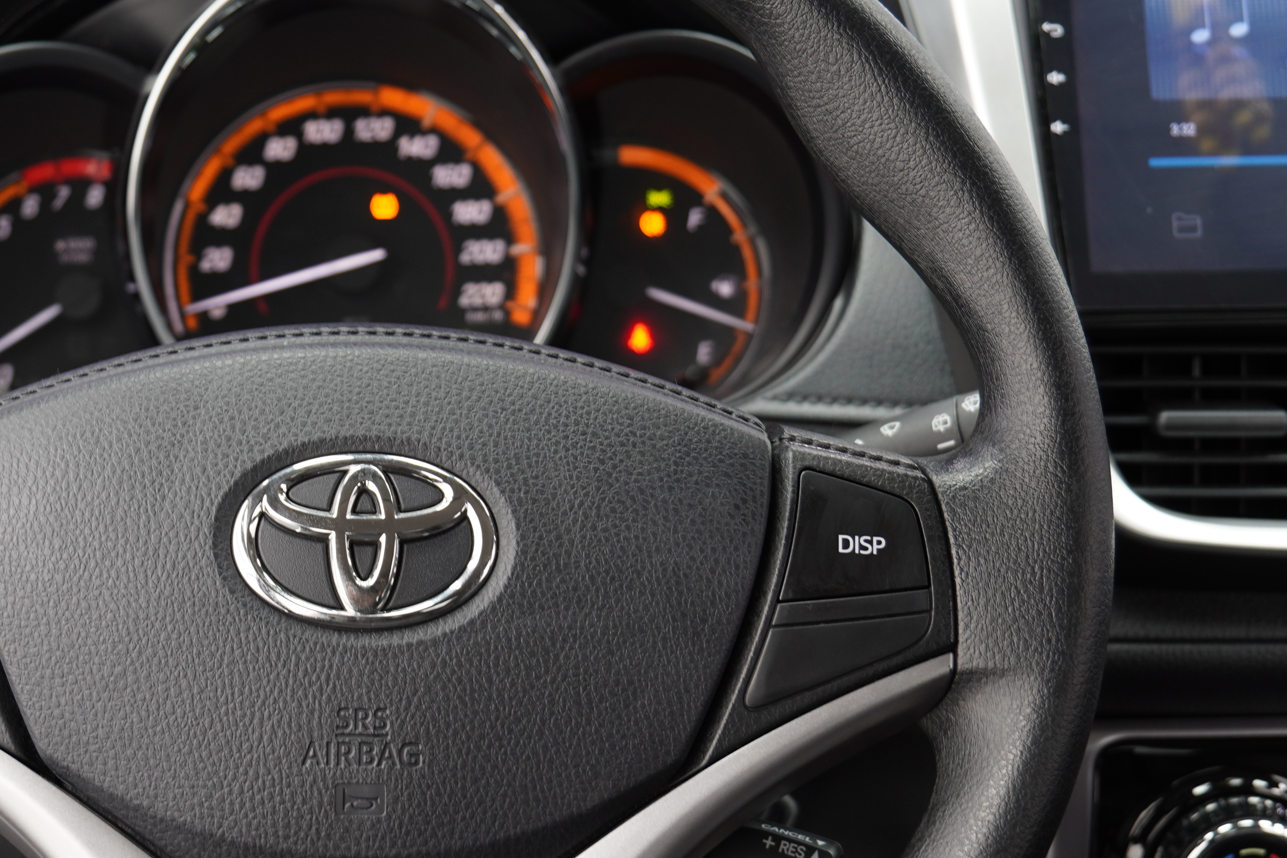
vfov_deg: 17.3
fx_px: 2819
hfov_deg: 25.5
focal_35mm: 79
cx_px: 379
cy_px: 538
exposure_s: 1/20
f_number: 2.8
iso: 160
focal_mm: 31
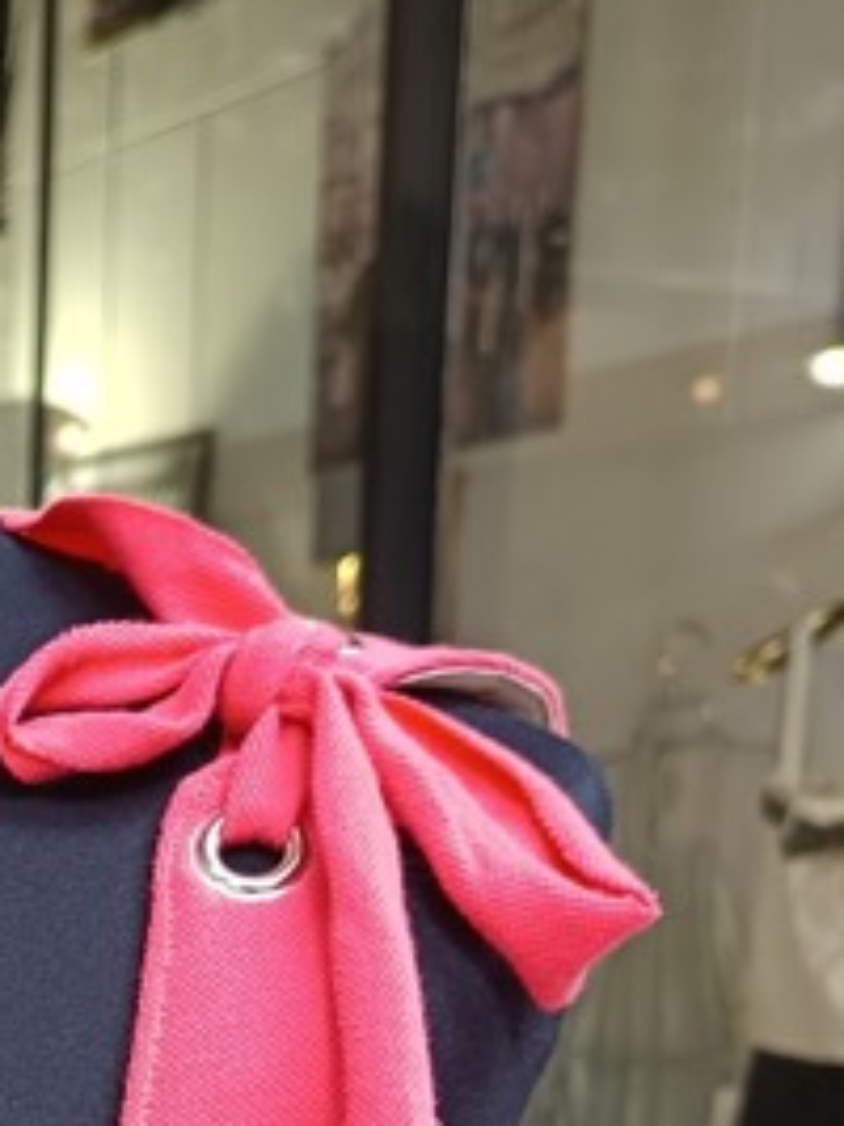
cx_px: -517
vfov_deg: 21.9
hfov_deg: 16.2
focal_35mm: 81
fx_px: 2635
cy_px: 1438
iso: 181
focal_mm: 5.31
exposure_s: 1/50
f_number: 1.7
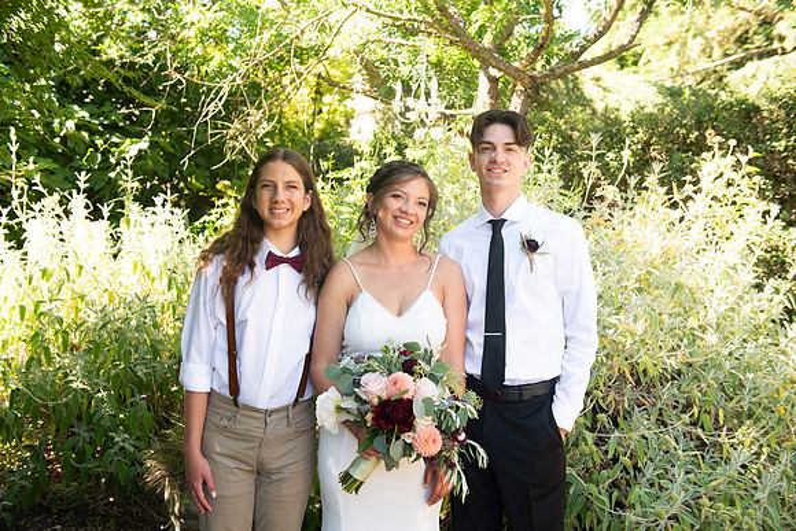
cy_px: 266
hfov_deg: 46.4
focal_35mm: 42
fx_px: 929
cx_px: 398
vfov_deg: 31.9
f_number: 4.5
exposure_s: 1/320
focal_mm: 42
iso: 640
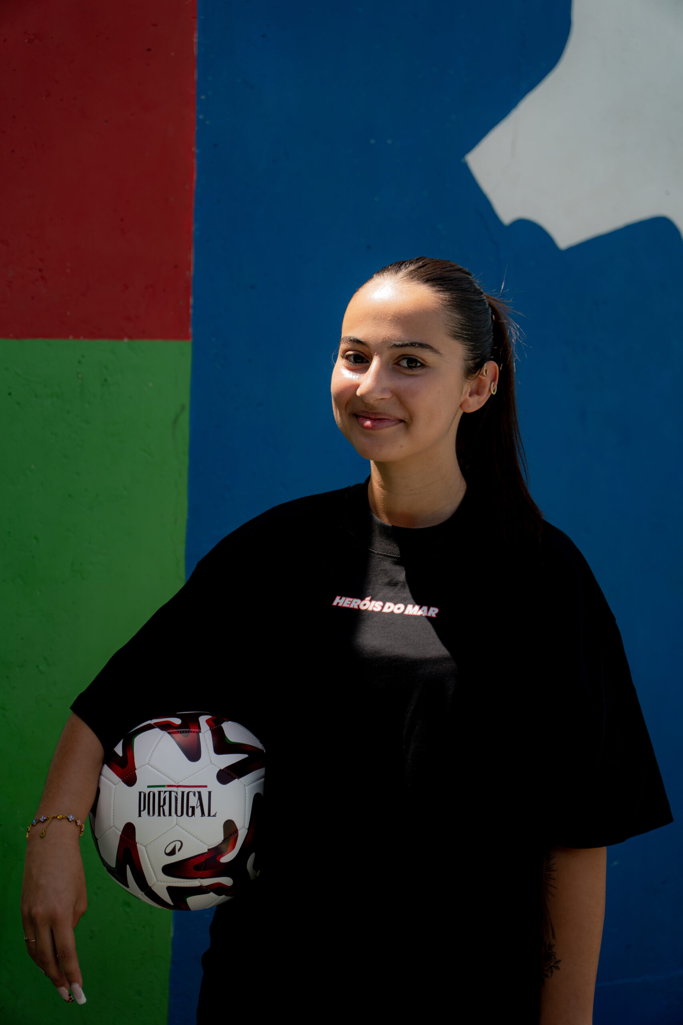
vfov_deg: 20.6
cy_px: 512
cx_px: 342
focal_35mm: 99
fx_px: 2817
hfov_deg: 13.8
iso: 100
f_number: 2.8
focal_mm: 66
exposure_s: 1/1000
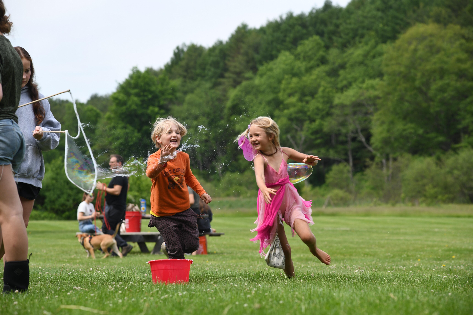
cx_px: 236
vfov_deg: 8.9
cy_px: 158
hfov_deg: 13.2
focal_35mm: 155
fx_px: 2036
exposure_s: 1/320
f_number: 9
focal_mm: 155
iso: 200
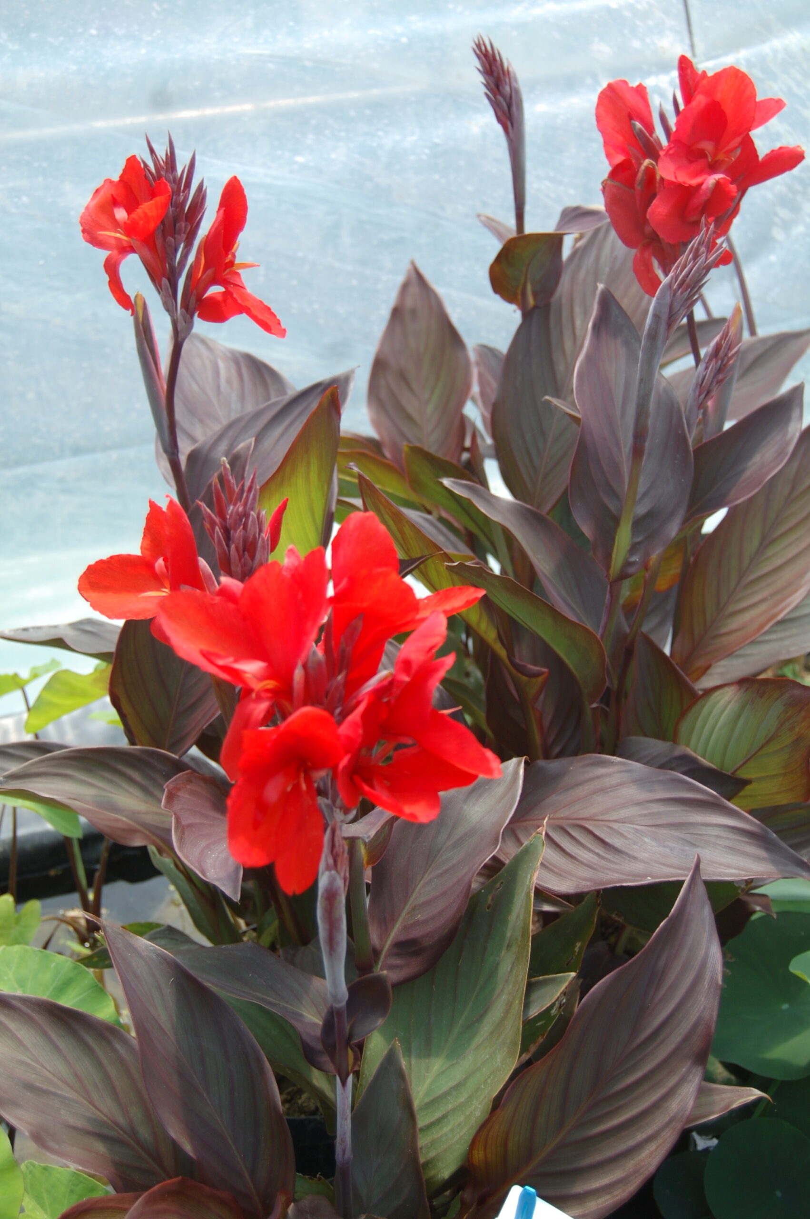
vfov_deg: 41.1
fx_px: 1623
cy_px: 610
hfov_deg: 28.0
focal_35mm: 48
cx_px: 405
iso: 250
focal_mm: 32
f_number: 4.5
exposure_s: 1/500
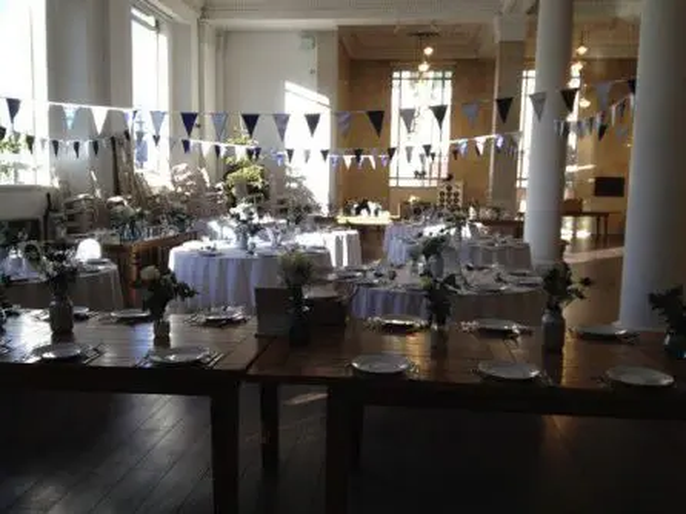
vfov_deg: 40.7
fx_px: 693
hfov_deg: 52.7
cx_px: 343
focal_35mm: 35
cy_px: 257
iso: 64
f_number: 2.4
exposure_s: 1/60
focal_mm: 4.28
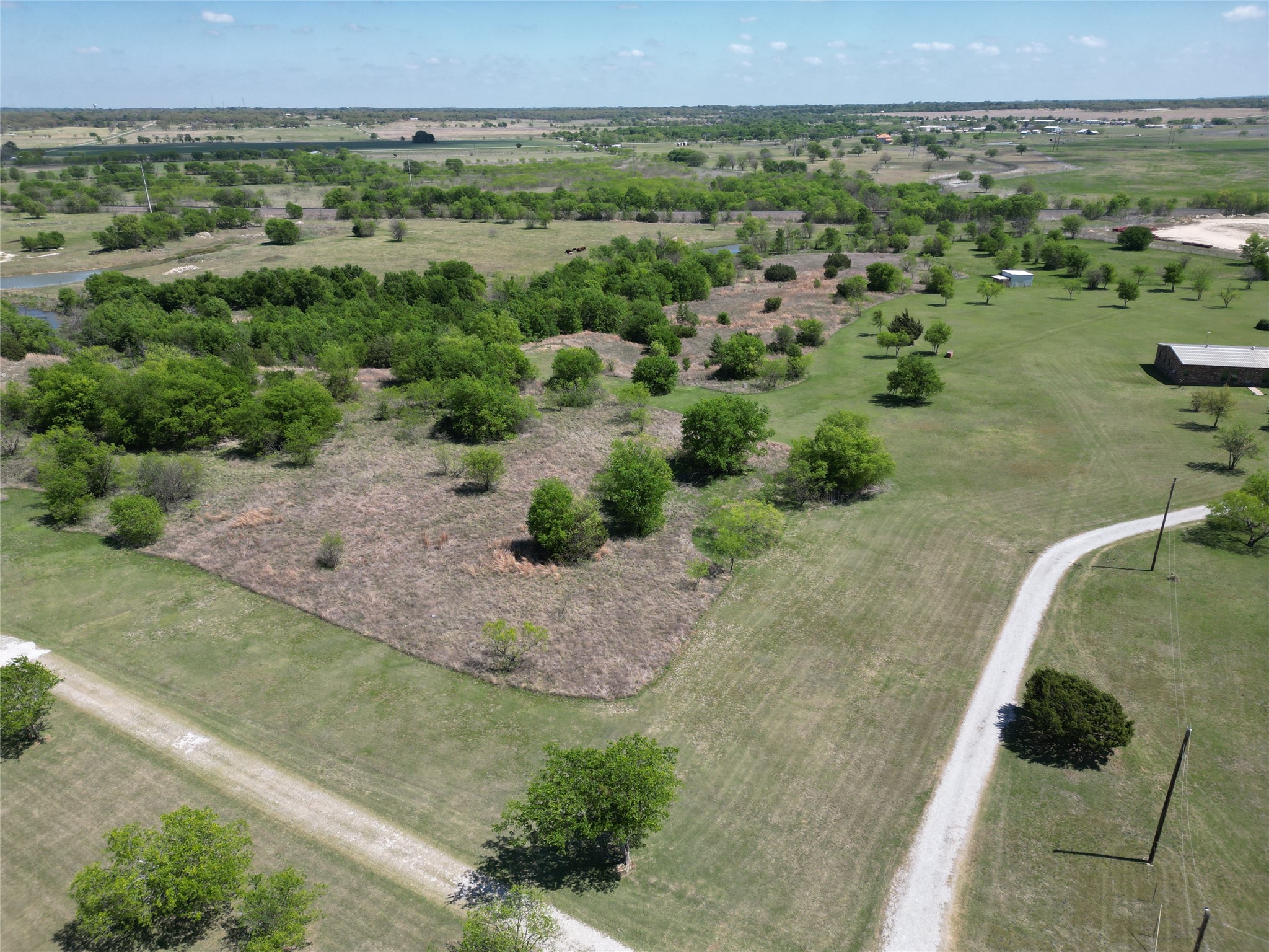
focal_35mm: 24
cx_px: 634
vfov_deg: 56.8
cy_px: 476
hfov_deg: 71.6
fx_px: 880
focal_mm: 6.72
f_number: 1.7
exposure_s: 1/2500
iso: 100
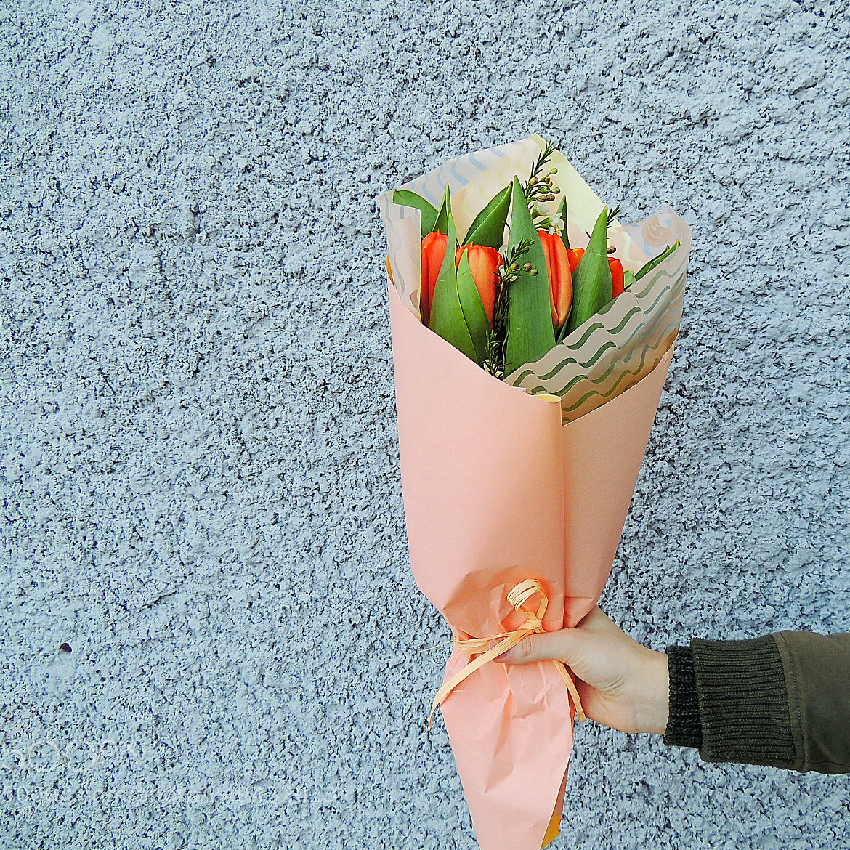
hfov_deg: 54.9
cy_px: 416
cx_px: 538
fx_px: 806
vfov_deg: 55.6
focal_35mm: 29
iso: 100
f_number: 3
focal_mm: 4.3
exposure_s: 1/250
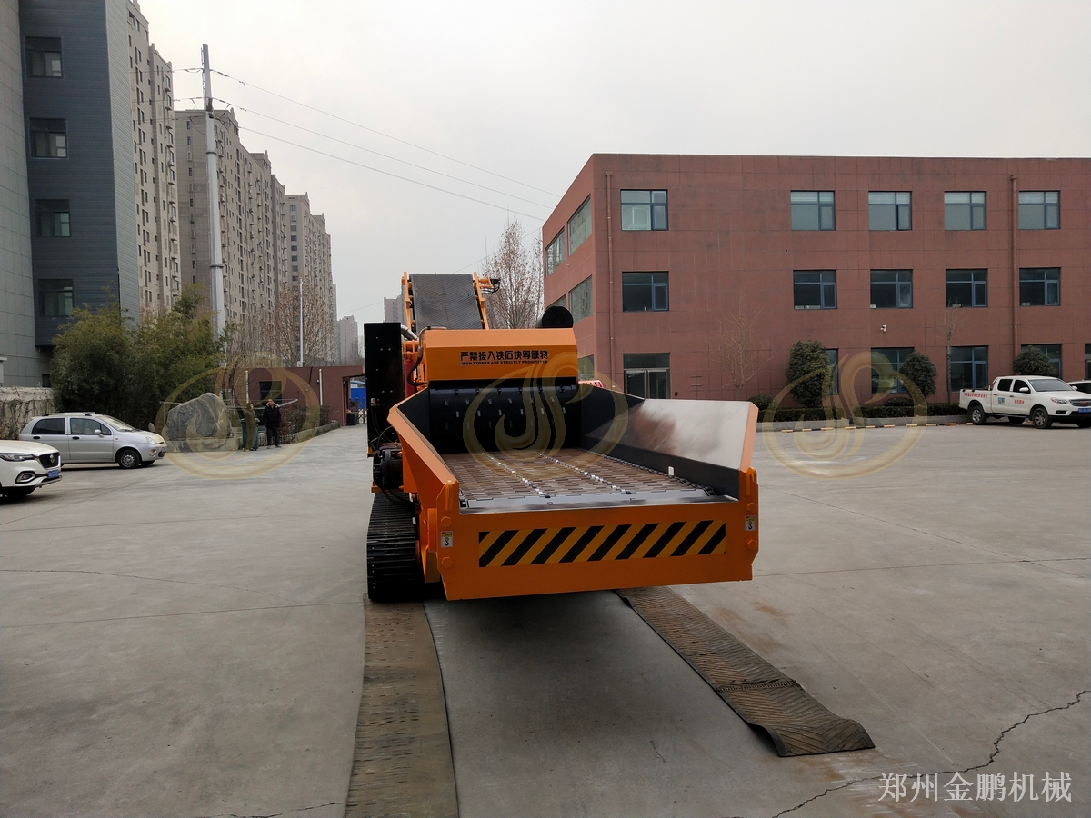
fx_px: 946
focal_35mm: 30
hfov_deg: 60.0
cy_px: 409
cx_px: 546
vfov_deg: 46.8
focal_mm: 3.95
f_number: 1.8
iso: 85
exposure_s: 1/534
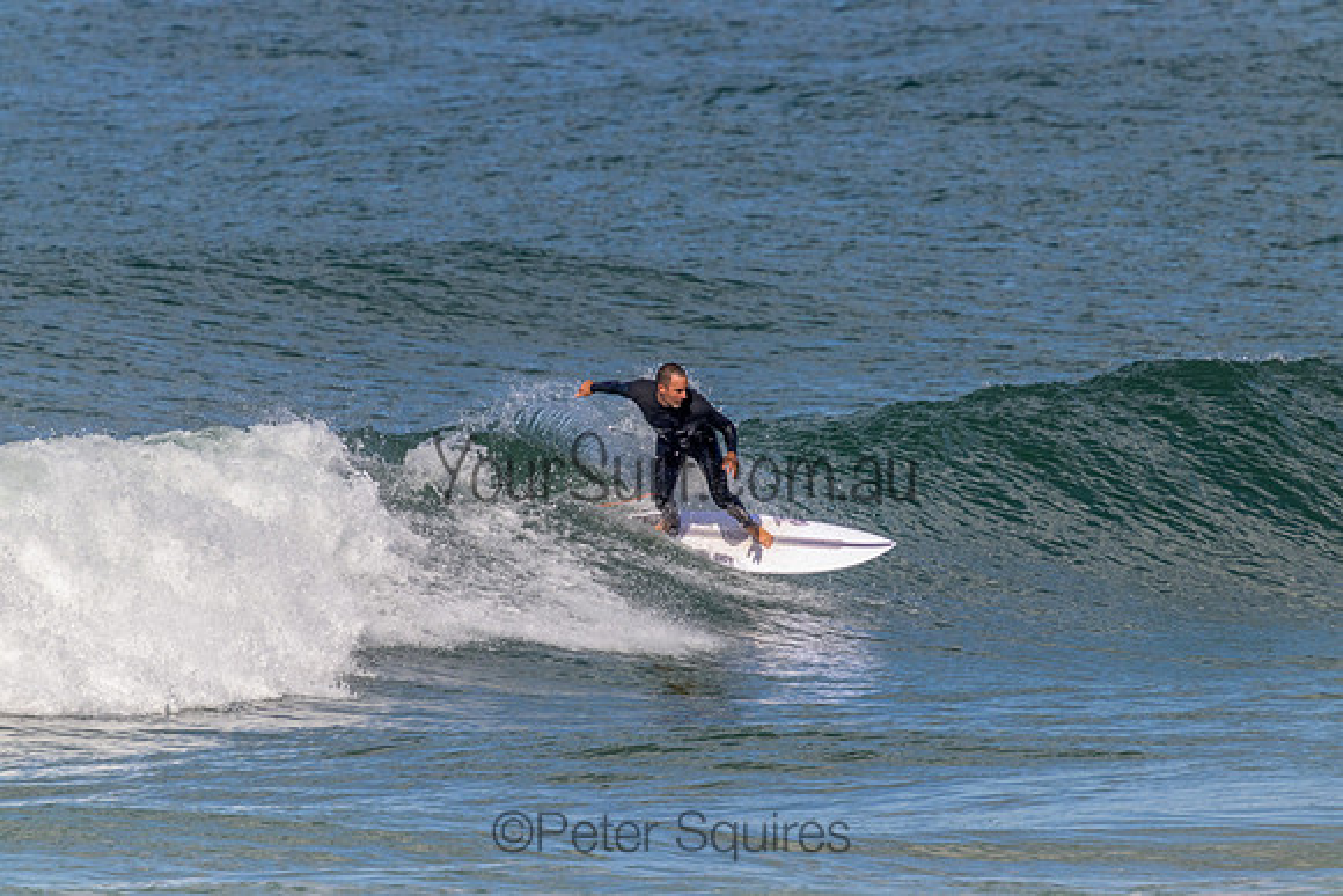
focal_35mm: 800
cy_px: 448
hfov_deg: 2.6
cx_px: 672
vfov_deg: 1.7
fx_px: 29850
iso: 1250
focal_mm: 800
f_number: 11
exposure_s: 1/2000
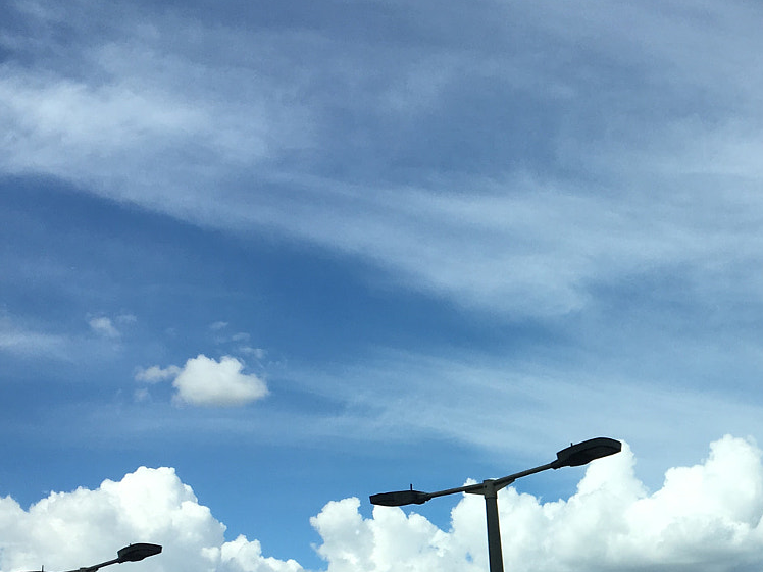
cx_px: 653
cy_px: 540
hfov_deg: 30.1
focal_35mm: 62
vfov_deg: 22.9
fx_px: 1367
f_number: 2.2
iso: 25
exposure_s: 1/2079
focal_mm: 4.15
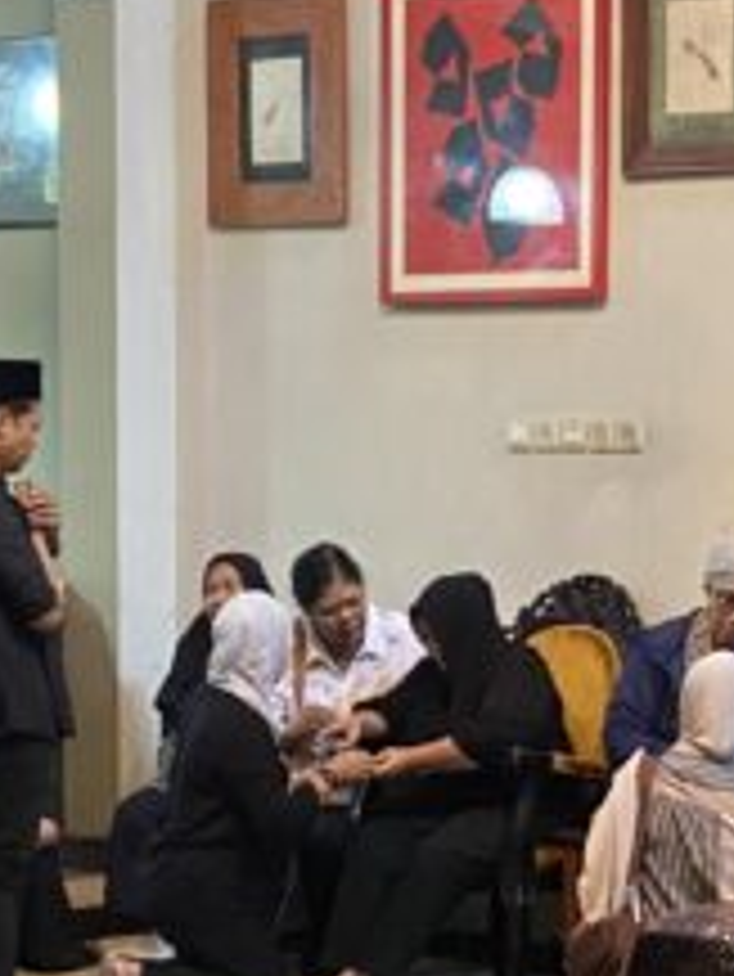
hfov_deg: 14.0
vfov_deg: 18.8
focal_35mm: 103
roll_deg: -1.2
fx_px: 2909
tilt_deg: -7.1
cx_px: 869
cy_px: 825
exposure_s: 1/33
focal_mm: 4.25
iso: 500
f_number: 1.8
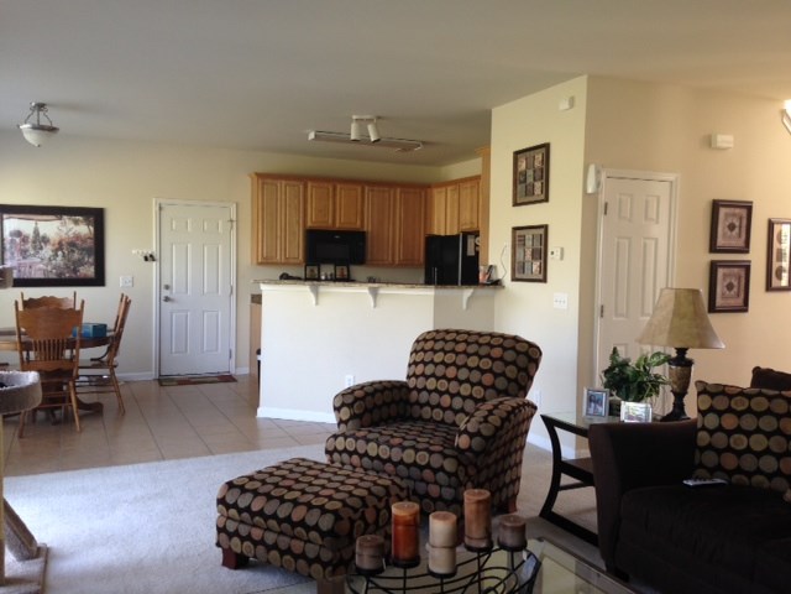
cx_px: 396
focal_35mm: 33
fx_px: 754
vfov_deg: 42.9
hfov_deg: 55.4
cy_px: 297
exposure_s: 1/24
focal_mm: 4.12
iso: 50
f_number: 2.4
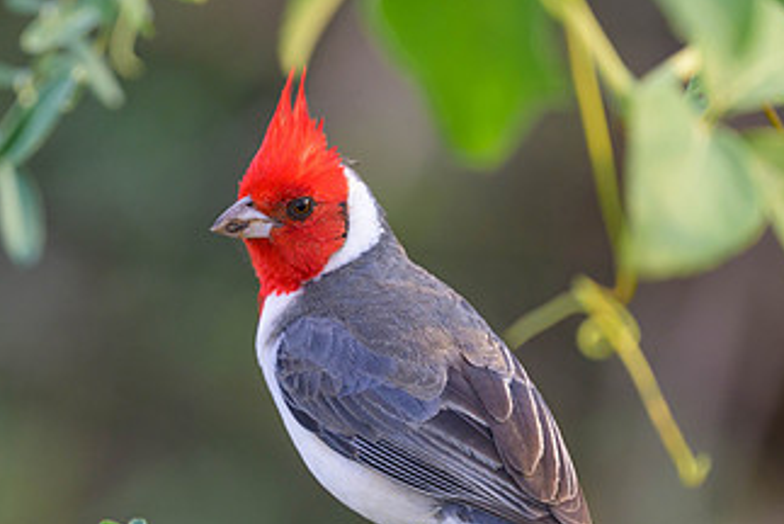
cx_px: 180
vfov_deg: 1.2
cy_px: 368
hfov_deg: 1.8
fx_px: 24500
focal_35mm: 1124
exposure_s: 1/1250
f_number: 4
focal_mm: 560
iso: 1000
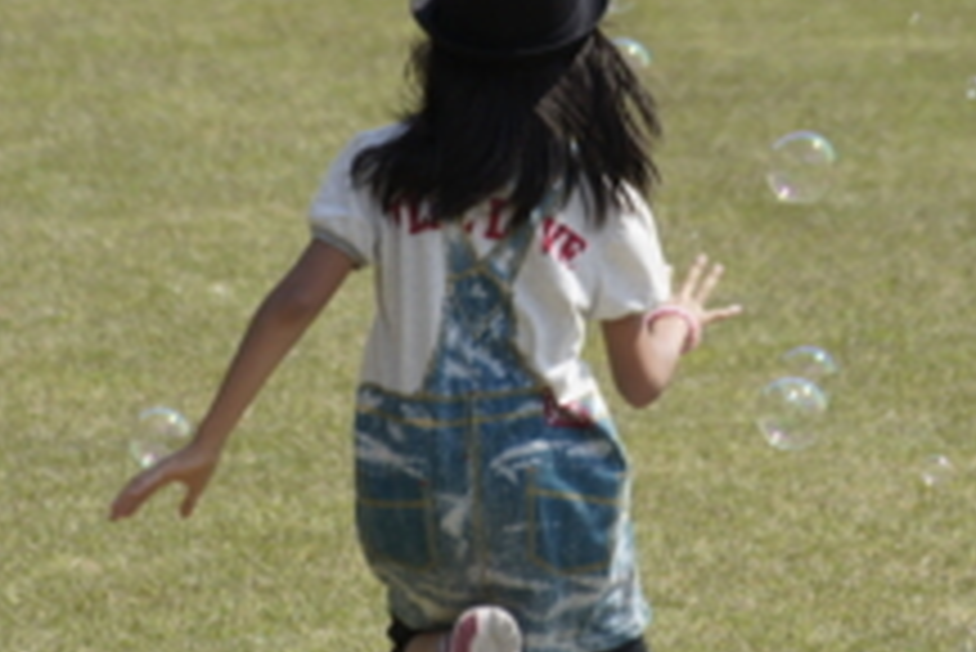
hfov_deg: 1.8
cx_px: 616
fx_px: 31442
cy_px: 151
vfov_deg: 1.2
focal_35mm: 1159
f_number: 9
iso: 200
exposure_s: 1/500
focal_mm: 280
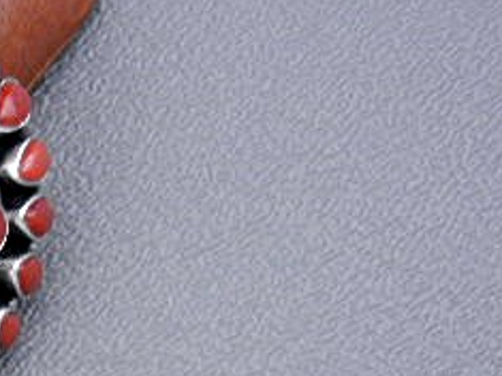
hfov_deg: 11.9
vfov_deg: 9.2
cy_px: 301
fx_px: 2334
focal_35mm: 161
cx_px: -141
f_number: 4
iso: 200
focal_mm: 10.6
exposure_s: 1/3
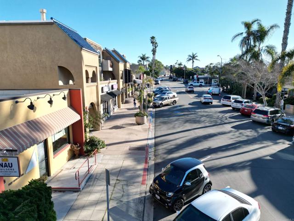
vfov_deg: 56.8
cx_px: 147
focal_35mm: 24
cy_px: 110
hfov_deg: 71.6
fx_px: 204
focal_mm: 6.72
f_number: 1.7
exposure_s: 1/2000
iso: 120
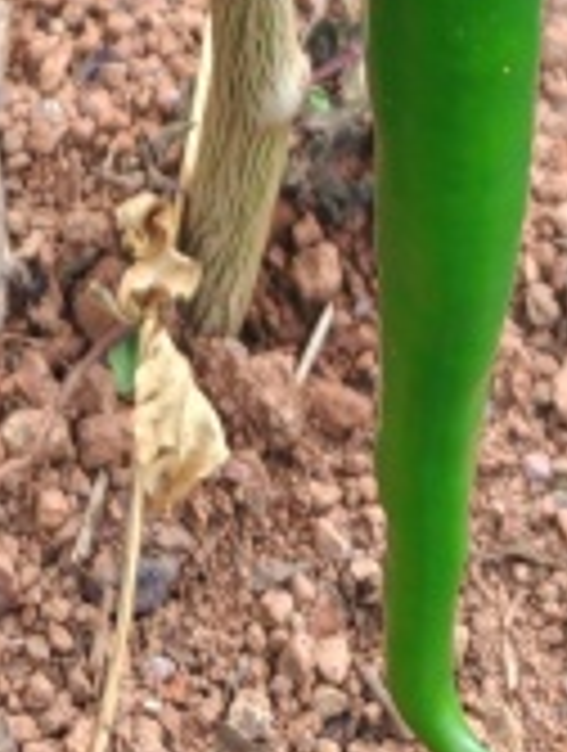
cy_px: -1556
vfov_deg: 9.1
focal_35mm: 172
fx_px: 3742
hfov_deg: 8.6
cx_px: 108
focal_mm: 5.52
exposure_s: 1/100
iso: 50
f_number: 1.95
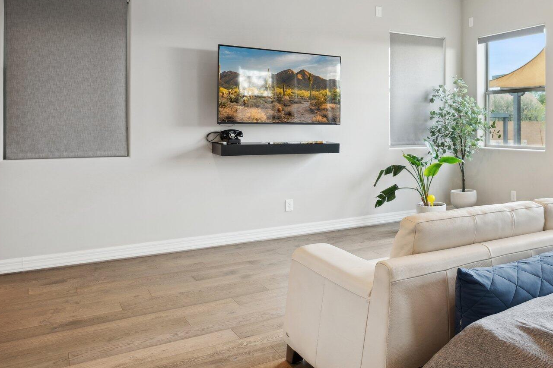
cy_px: 124
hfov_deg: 53.8
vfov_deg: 39.7
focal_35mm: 33
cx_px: 439
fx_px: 504
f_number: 8
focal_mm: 20.5
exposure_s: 1/4
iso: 320
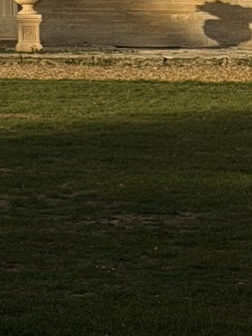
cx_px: -323
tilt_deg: +8.3
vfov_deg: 7.3
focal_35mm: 256
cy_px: -447
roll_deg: -0.2
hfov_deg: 5.6
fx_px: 2483
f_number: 1.78
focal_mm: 6.76
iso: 64
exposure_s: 1/4329
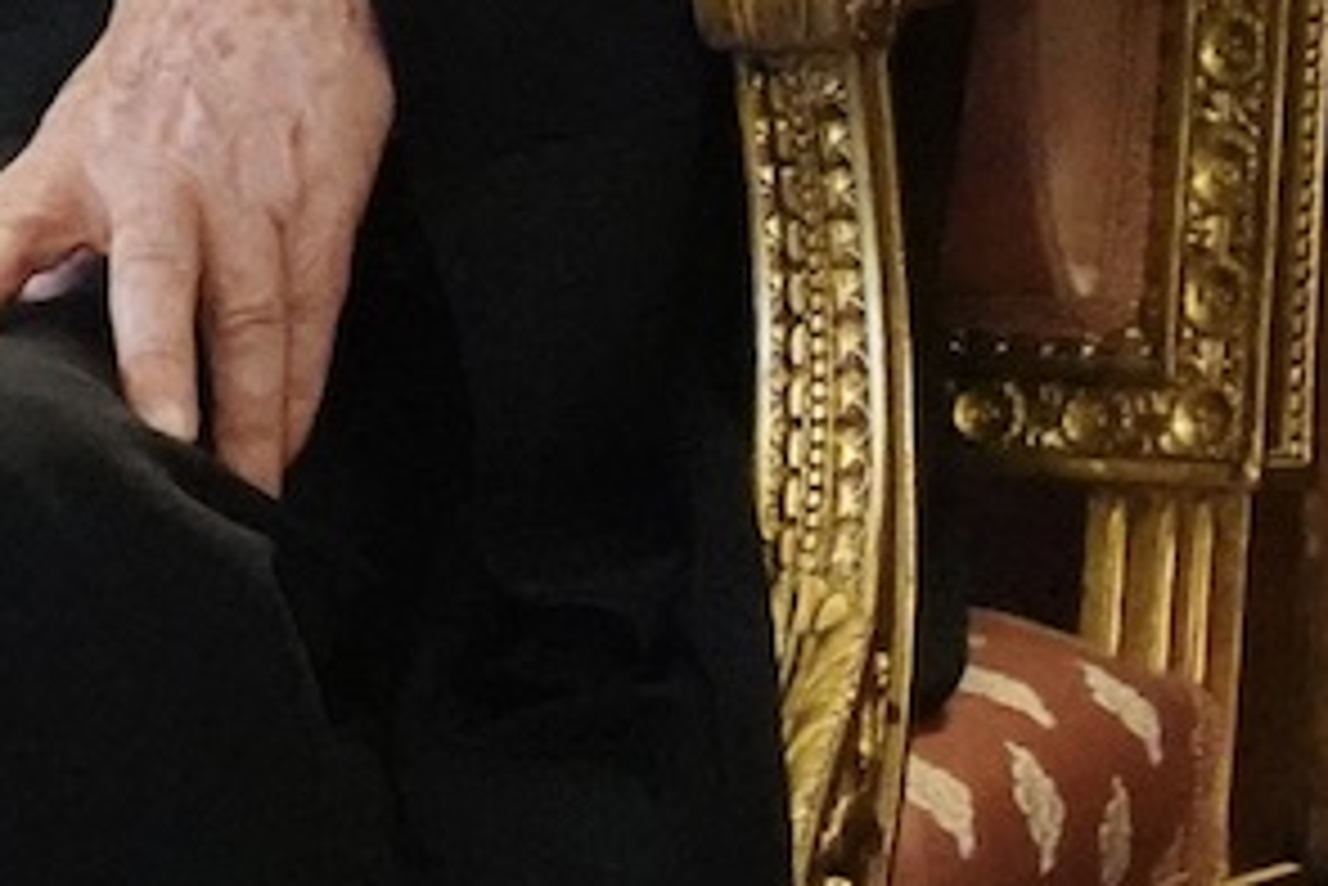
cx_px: -2683
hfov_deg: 3.4
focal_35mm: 585
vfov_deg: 2.4
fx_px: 21590
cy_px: -108
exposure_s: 1/400
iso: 25600
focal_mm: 90
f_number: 5.6
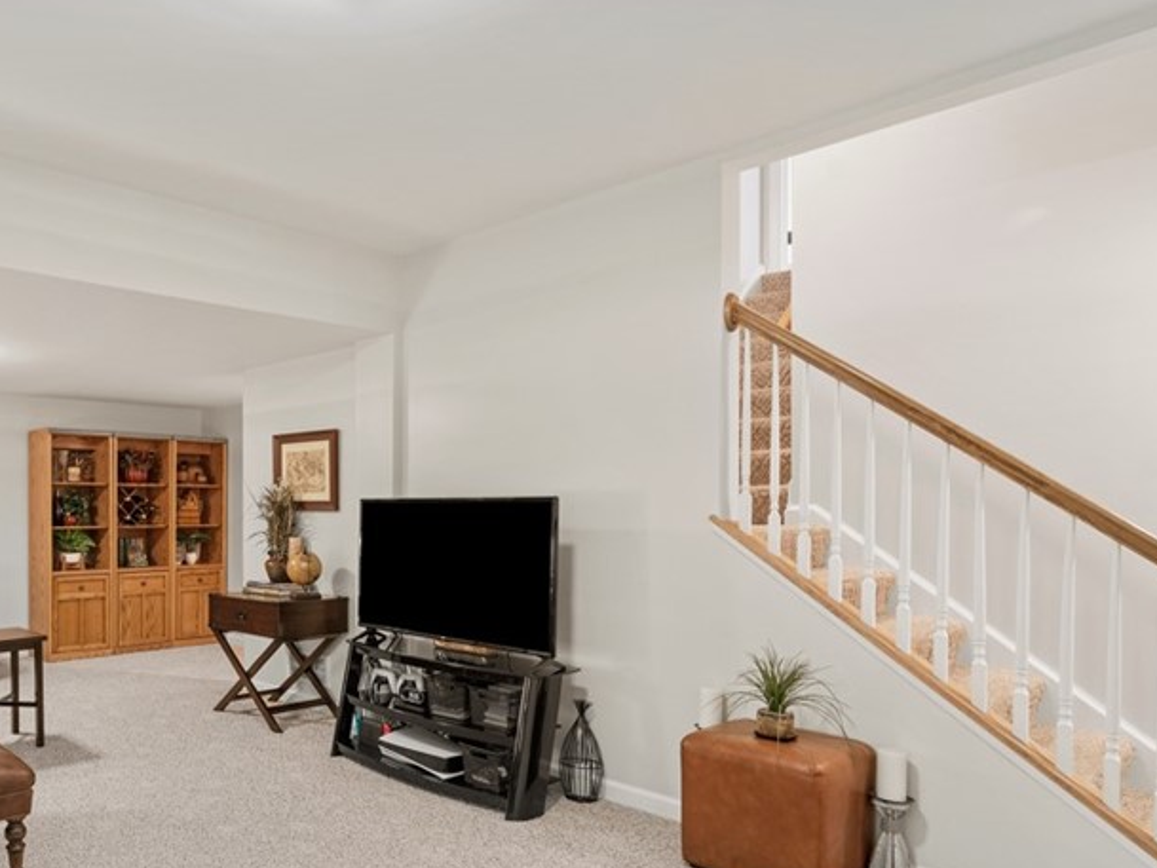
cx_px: 255
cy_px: 513
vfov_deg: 56.5
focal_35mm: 24
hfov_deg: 66.0
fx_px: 802
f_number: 8
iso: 400
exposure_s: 1.5
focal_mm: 14
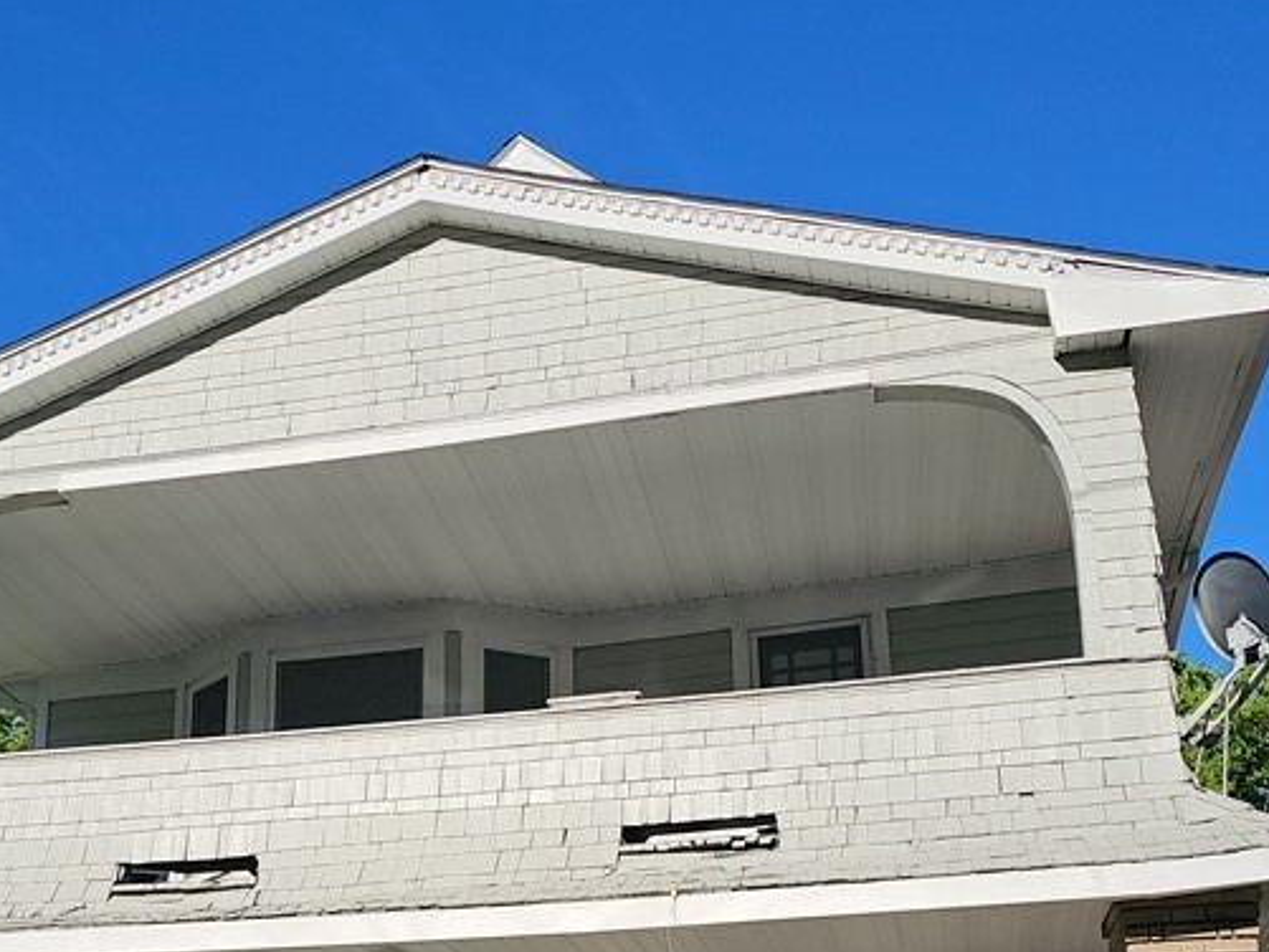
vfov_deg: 29.4
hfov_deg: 40.3
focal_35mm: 47
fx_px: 1723
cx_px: 545
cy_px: 881
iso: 10
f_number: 1.7
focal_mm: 6.3
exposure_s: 1/1225
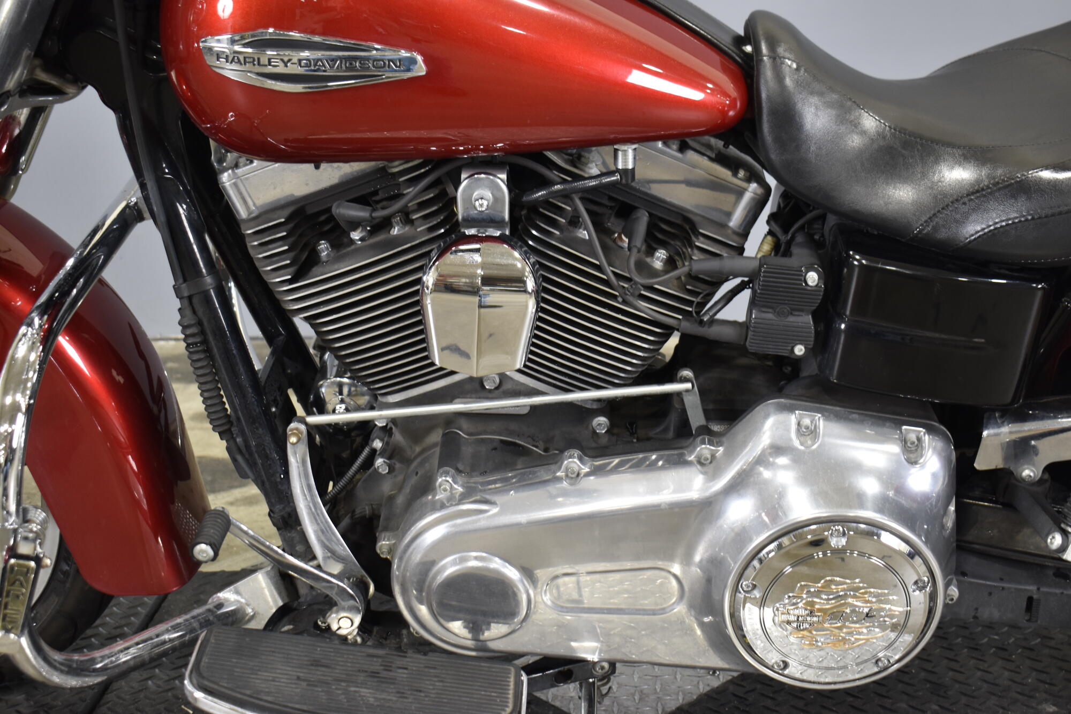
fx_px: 1517
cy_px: 357
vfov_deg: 26.5
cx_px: 536
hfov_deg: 38.9
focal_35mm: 51
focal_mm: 34
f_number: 4.5
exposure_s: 1/13
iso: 400
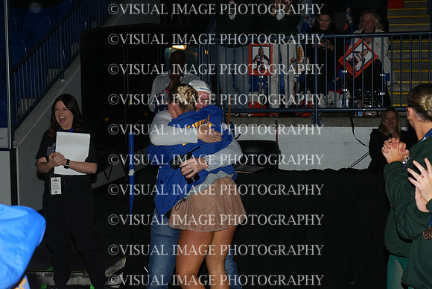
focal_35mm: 56
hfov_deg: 35.6
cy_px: 144
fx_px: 672
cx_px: 216
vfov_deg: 24.2
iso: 1250
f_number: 8
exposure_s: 1/250
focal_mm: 56
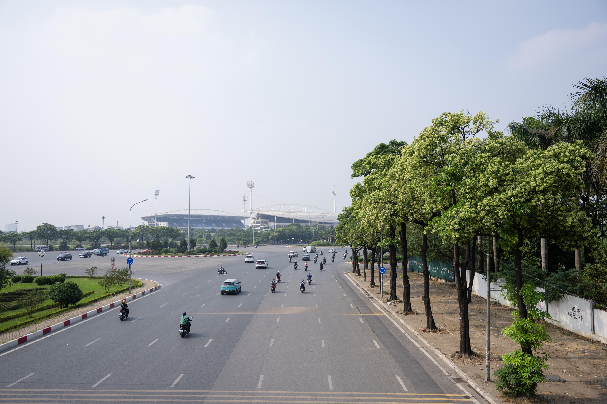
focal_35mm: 30
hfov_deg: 61.9
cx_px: 304
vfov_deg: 43.6
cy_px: 202
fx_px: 506
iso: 100
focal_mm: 30
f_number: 3.2
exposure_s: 1/1000
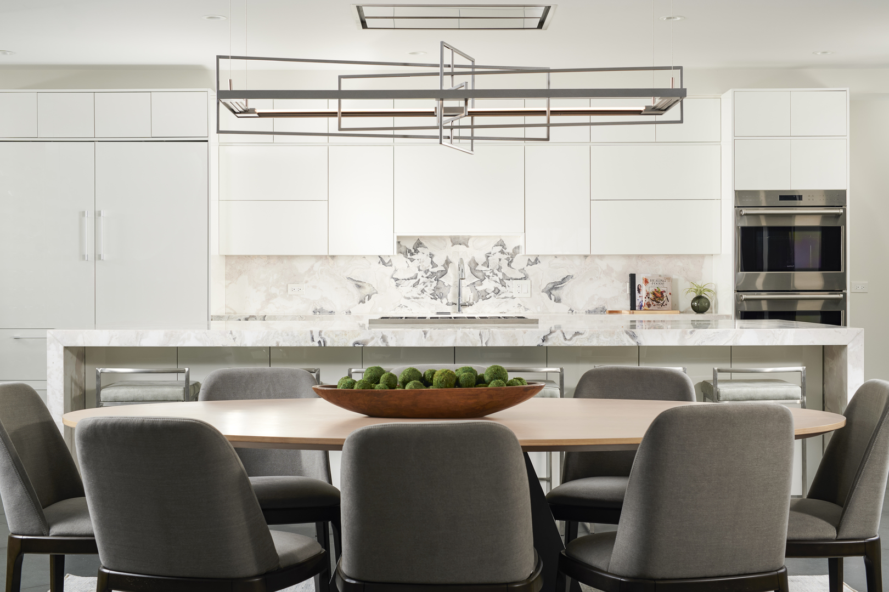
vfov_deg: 27.0
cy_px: 296
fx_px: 1235
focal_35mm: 50
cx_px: 444
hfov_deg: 39.6
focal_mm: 50
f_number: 9
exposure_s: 1/200
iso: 100
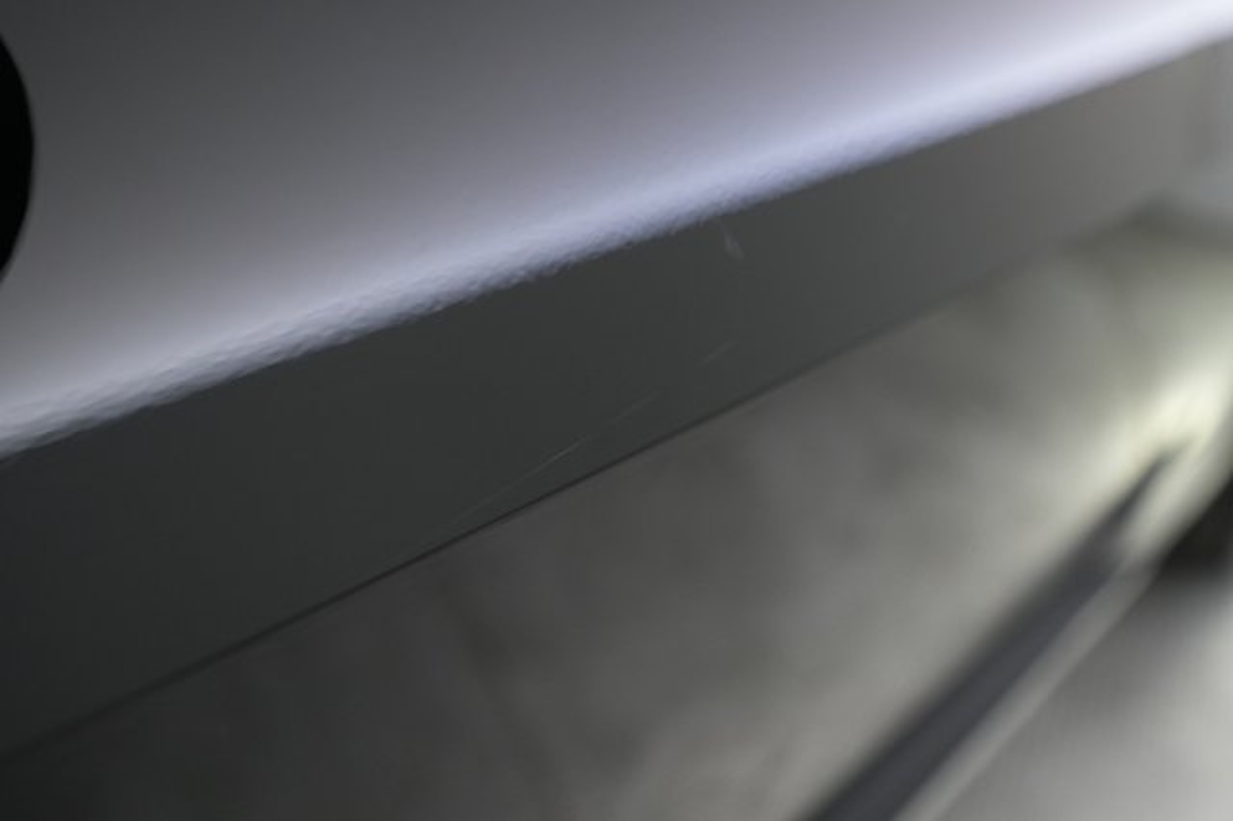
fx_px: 890
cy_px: 410
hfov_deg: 69.4
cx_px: 616
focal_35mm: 26
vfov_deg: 49.5
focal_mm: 26
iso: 2000
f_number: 2.8
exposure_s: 1/60
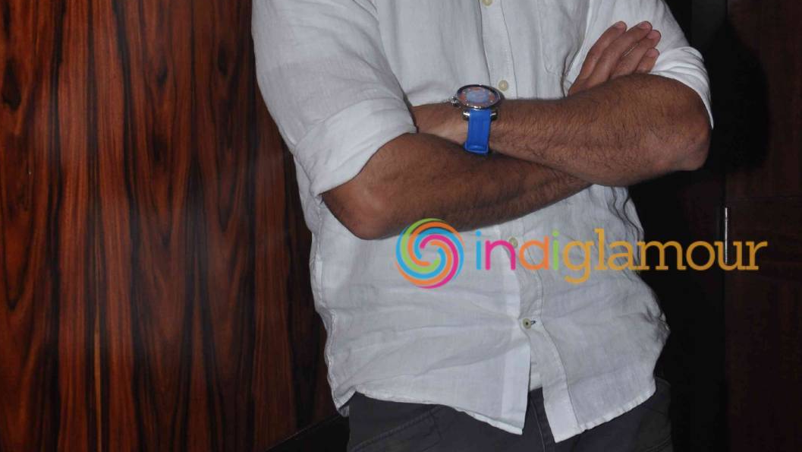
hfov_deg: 27.9
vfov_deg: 15.7
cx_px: 400
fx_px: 1616
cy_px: 27
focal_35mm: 76
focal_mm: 32
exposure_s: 1/250
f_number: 9
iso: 320
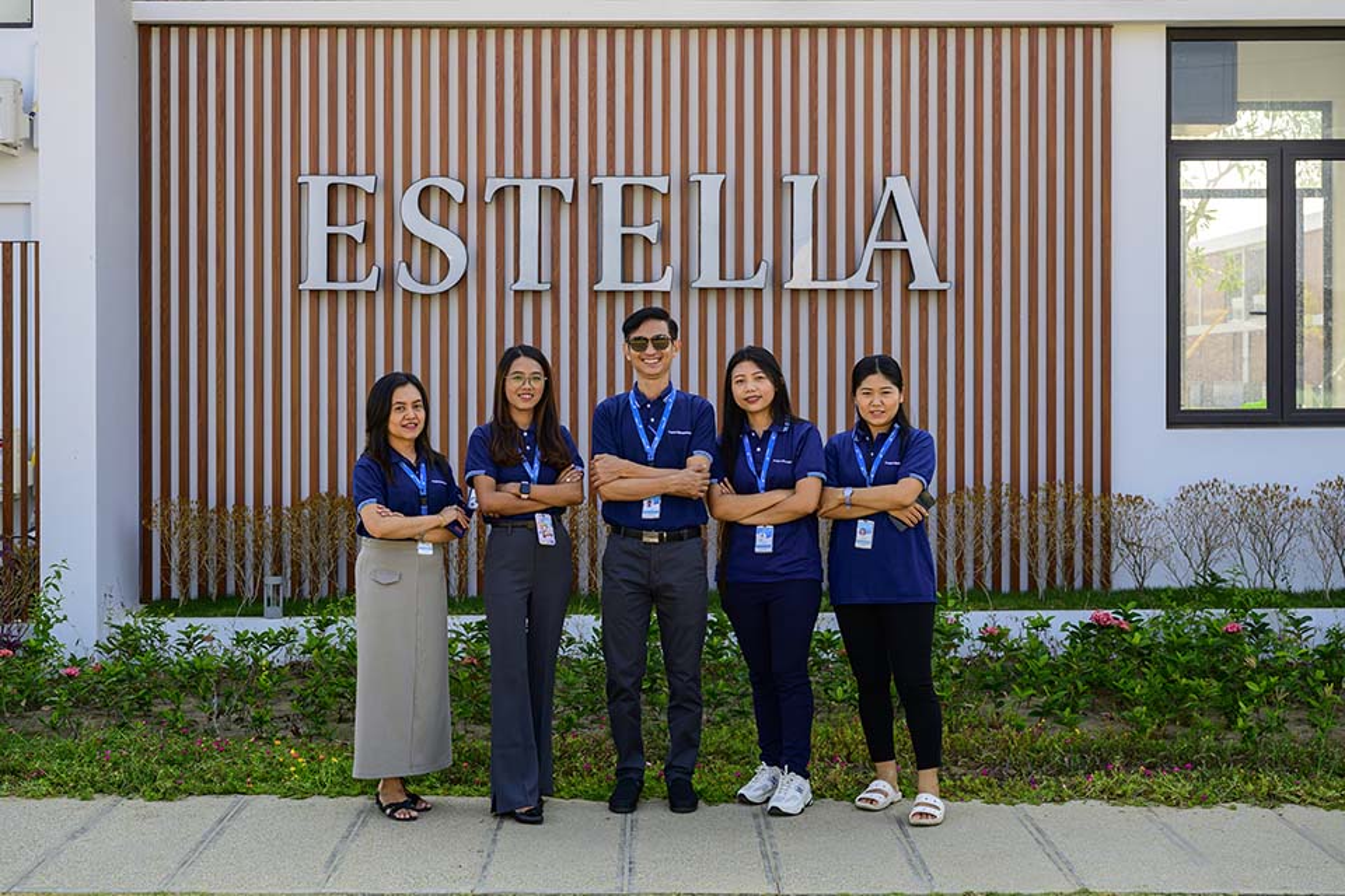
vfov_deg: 27.0
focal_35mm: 50
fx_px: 1868
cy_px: 448
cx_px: 672
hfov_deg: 39.6
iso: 160
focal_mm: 50
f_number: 5
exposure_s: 1/250
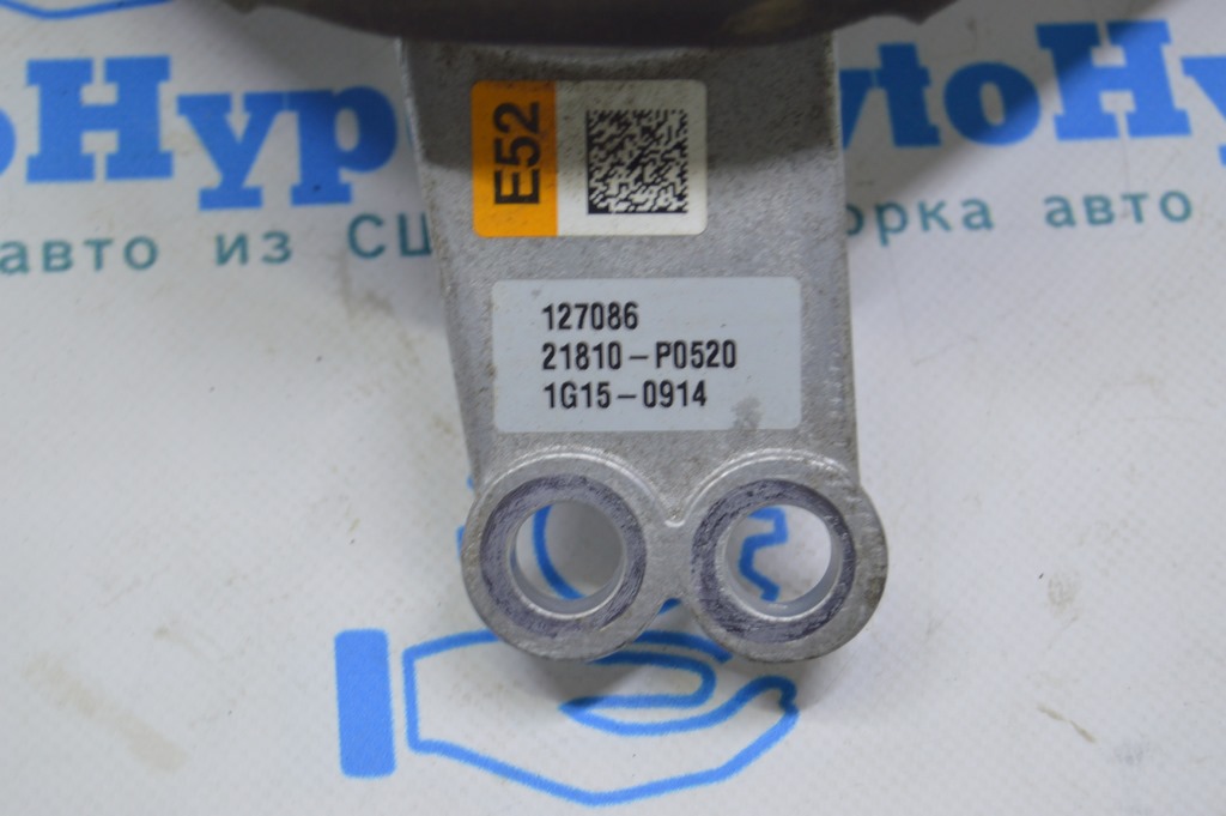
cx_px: 613
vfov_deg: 16.5
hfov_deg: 24.6
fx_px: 2807
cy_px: 408
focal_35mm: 82
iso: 400
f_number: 5.6
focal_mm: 55
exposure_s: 1/20
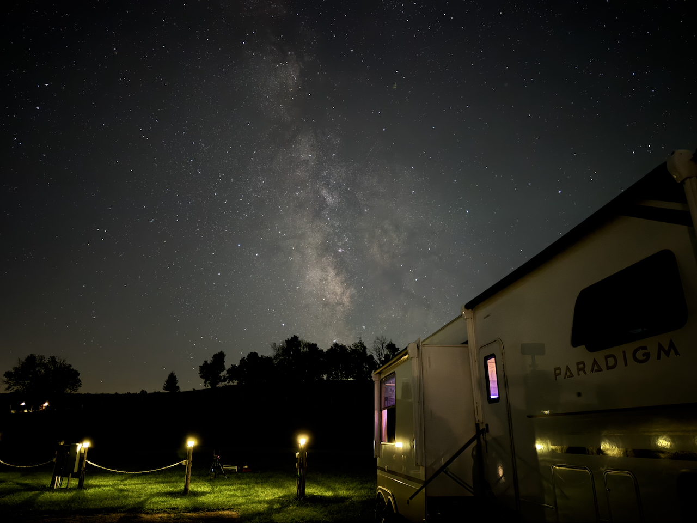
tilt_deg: +18.8
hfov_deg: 71.6
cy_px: 262
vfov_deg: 56.8
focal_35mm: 24
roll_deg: -0.6
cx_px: 348
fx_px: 483
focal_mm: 6.76
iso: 1250
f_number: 1.78
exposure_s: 10
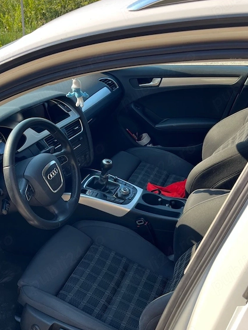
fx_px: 353
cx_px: 90
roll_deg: +3.6
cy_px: 186
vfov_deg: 50.0
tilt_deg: -33.2
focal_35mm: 37
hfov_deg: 38.4
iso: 50
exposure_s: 1/664
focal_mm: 5.1
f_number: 1.6
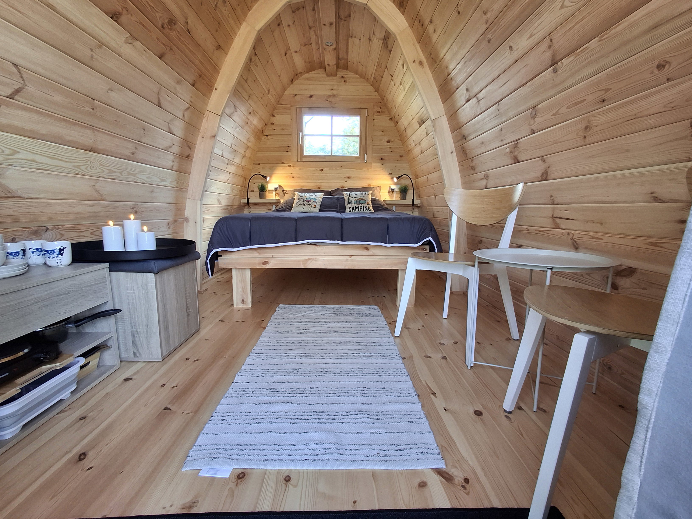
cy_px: 260
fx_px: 320
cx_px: 346
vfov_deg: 78.1
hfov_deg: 94.5
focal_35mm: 16
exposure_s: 1/40
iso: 100
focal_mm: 1.64
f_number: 2.2
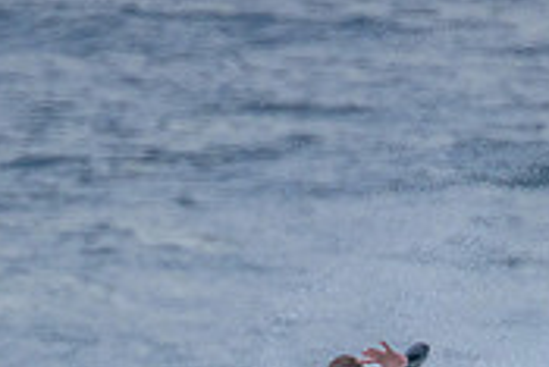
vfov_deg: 0.5
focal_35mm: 2652
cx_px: 467
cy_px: 598
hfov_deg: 0.8
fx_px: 40475
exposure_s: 1/1600
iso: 2200
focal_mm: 800
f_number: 11
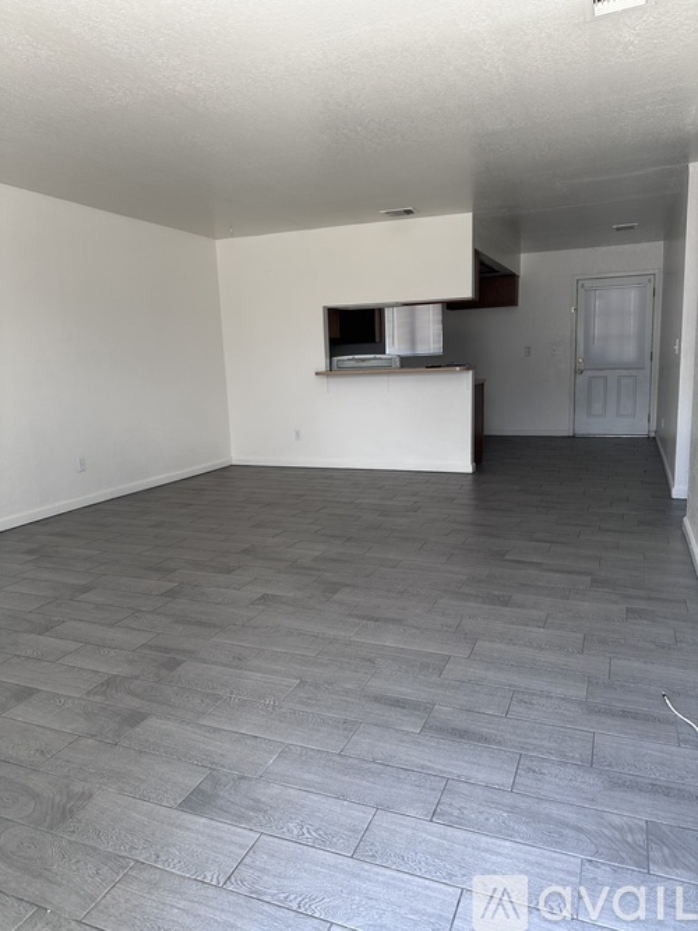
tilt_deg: -8.2
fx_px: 645
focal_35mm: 24
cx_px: 349
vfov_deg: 71.6
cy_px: 466
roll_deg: +1.1
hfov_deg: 56.8
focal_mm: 6.86
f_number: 1.78
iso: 50
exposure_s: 1/123
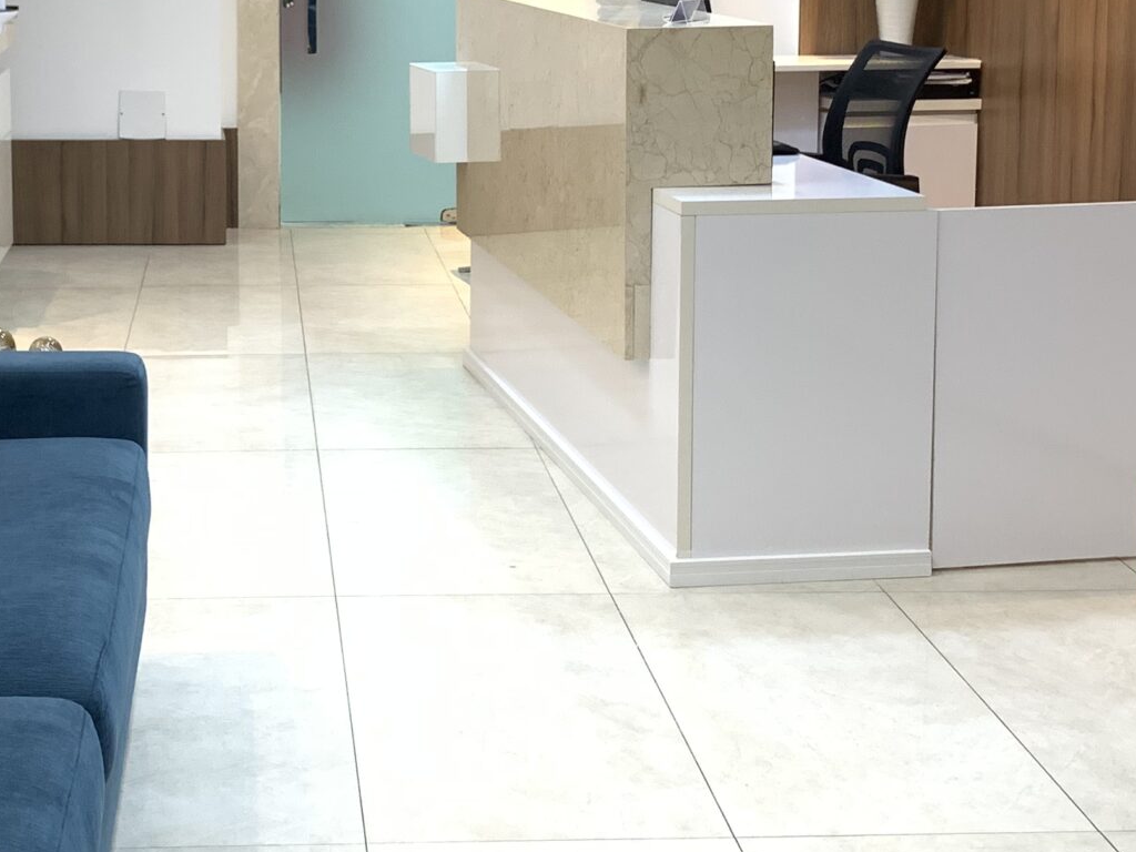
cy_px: 113
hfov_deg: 29.5
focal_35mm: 65
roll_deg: -0.2
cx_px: 347
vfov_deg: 22.1
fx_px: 2133
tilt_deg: -6.4
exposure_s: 1/60
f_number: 1.8
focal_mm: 4.25
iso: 125
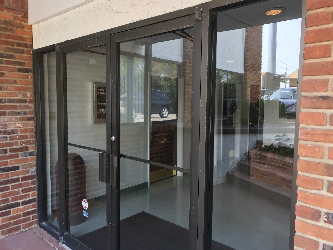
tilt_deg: -6.2
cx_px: 166
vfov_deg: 49.7
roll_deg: -0.9
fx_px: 269
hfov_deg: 63.4
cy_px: 125
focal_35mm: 28
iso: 25
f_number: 1.8
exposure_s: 1/60
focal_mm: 3.99
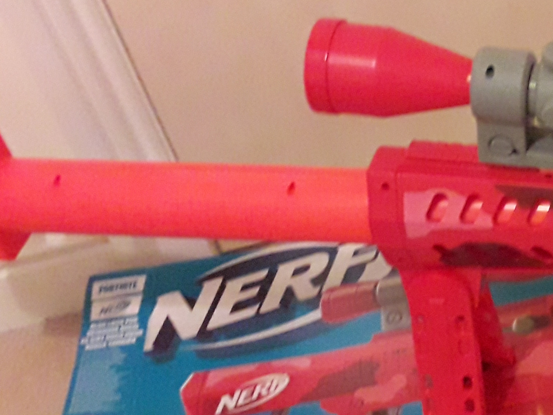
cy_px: 220
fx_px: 1262
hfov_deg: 23.2
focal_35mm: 79
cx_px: 614
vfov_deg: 18.7
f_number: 1.9
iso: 500
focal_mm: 3.6
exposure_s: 1/25
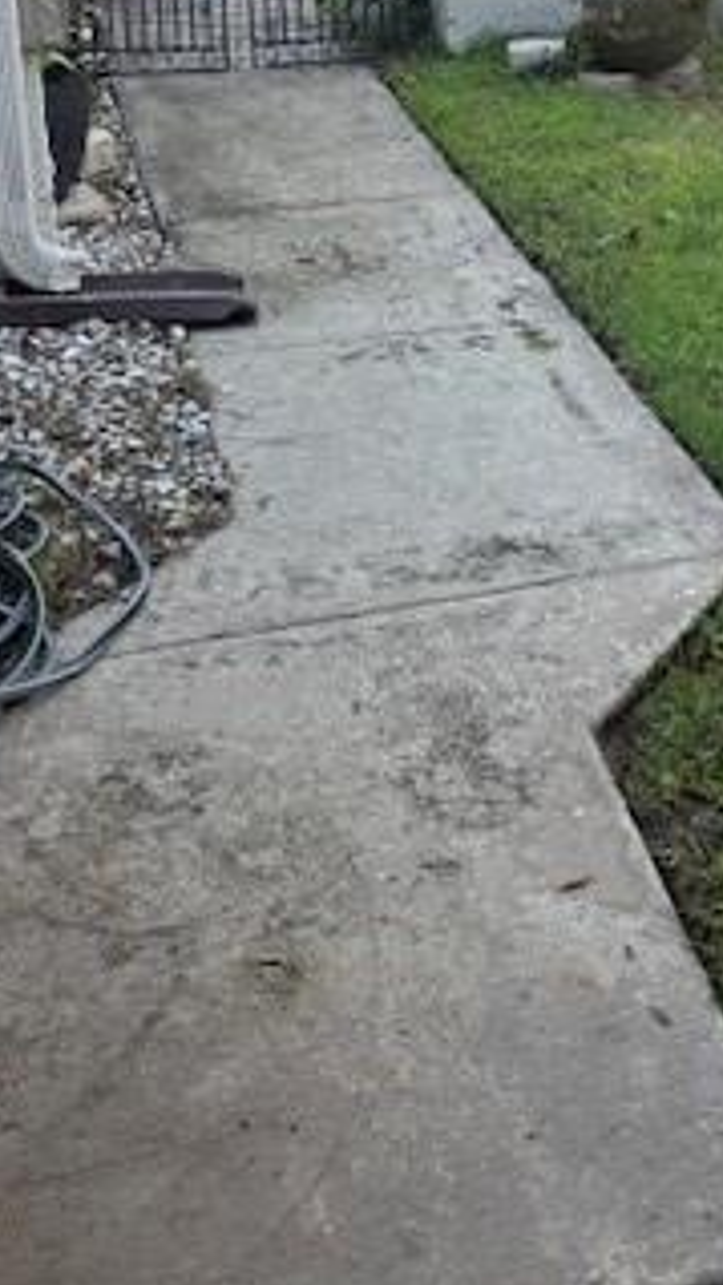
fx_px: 1942
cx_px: 481
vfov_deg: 35.1
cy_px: 202
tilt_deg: -18.6
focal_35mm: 57
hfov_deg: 21.0
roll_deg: +0.8
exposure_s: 1/187
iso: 40
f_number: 1.6
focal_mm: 5.96
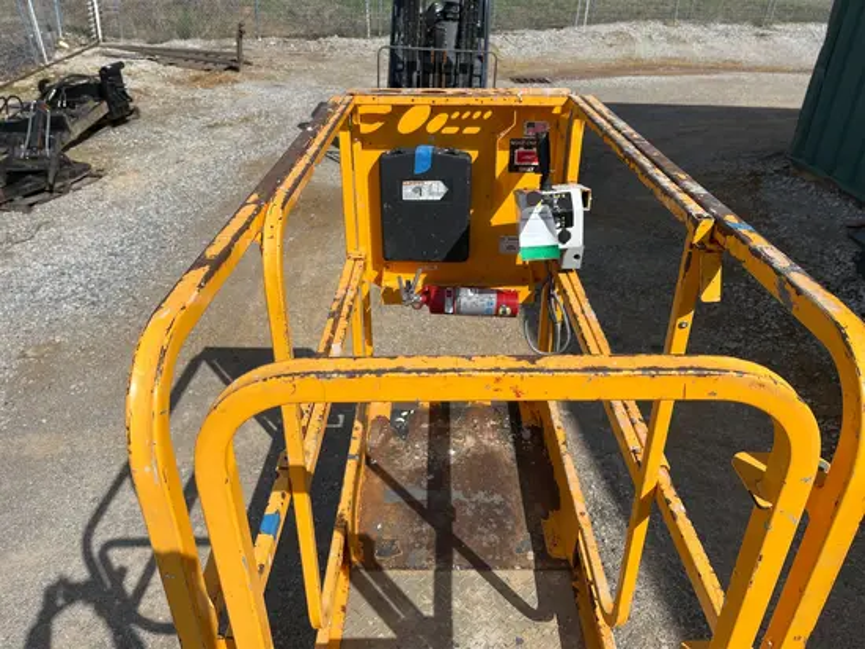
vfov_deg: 53.1
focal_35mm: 26
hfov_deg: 67.3
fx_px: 650
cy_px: 324
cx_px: 432
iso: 50
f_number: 1.6
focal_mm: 5.1
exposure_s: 1/5556
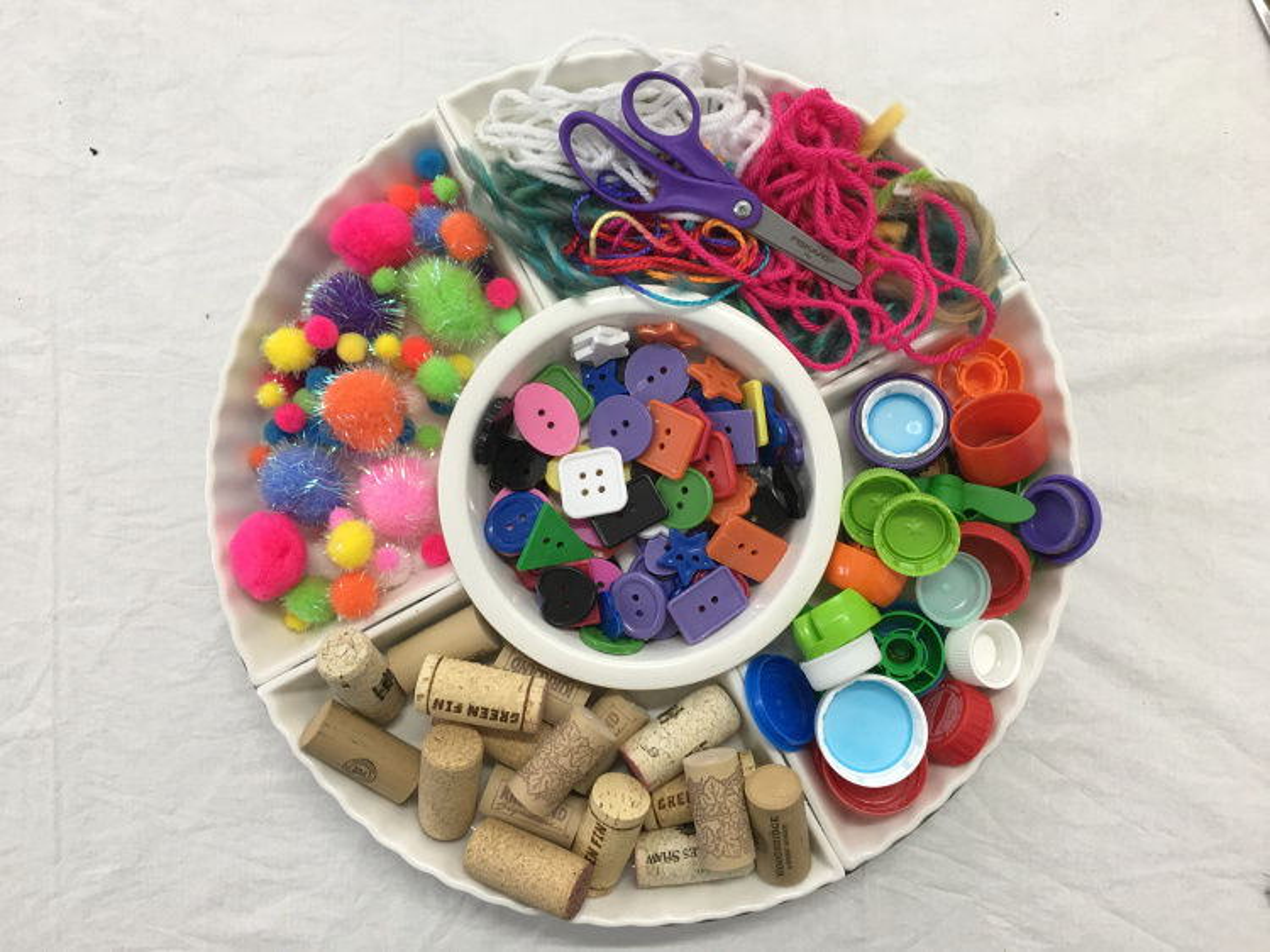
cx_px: 635
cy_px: 476
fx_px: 1064
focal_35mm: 29
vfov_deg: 48.2
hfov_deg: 61.7
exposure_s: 1/15
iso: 32
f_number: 2.2
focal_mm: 4.15
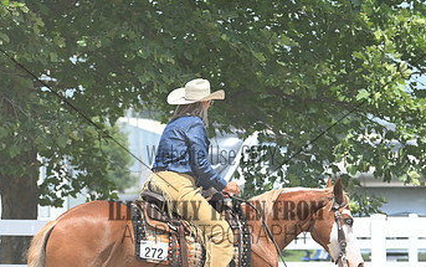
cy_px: 220
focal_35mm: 348
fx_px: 4044
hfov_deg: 6.0
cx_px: 216
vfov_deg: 3.8
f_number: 5
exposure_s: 1/1347
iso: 250
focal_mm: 135
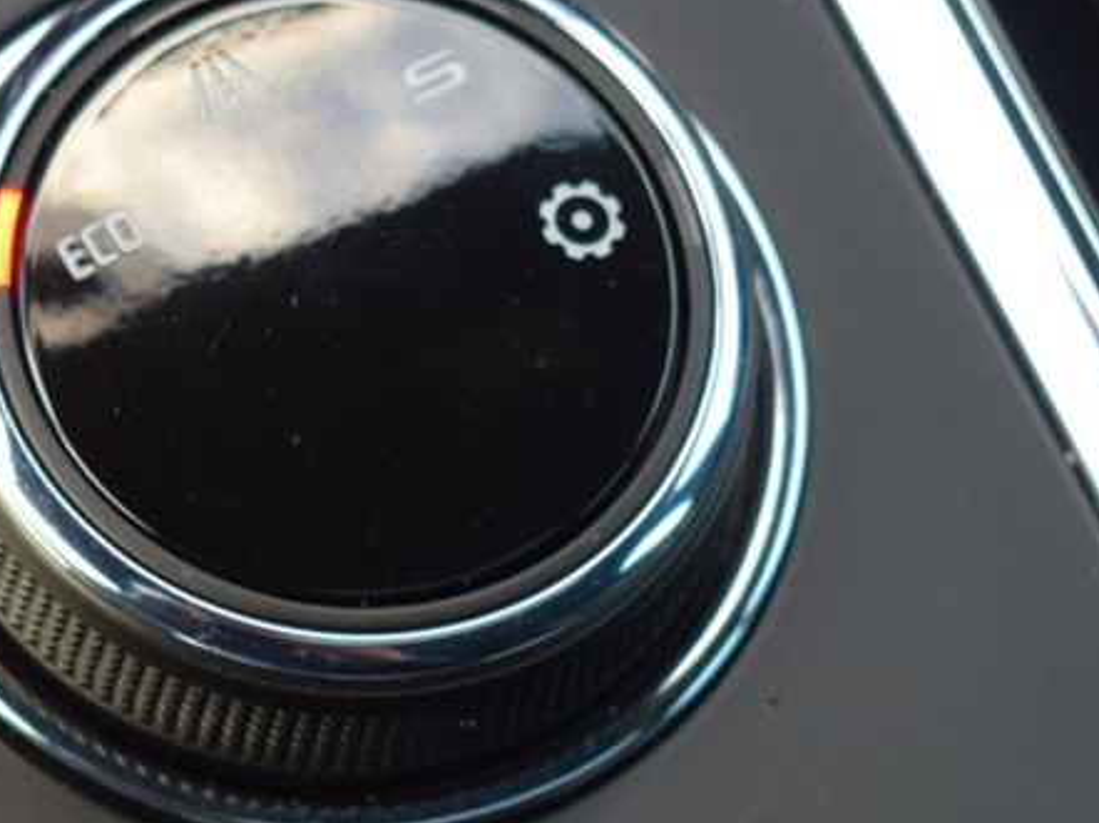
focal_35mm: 192
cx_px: -7
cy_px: 633
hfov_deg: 10.2
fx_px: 6092
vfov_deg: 7.7
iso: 720
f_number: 5
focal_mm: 42
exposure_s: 1/60
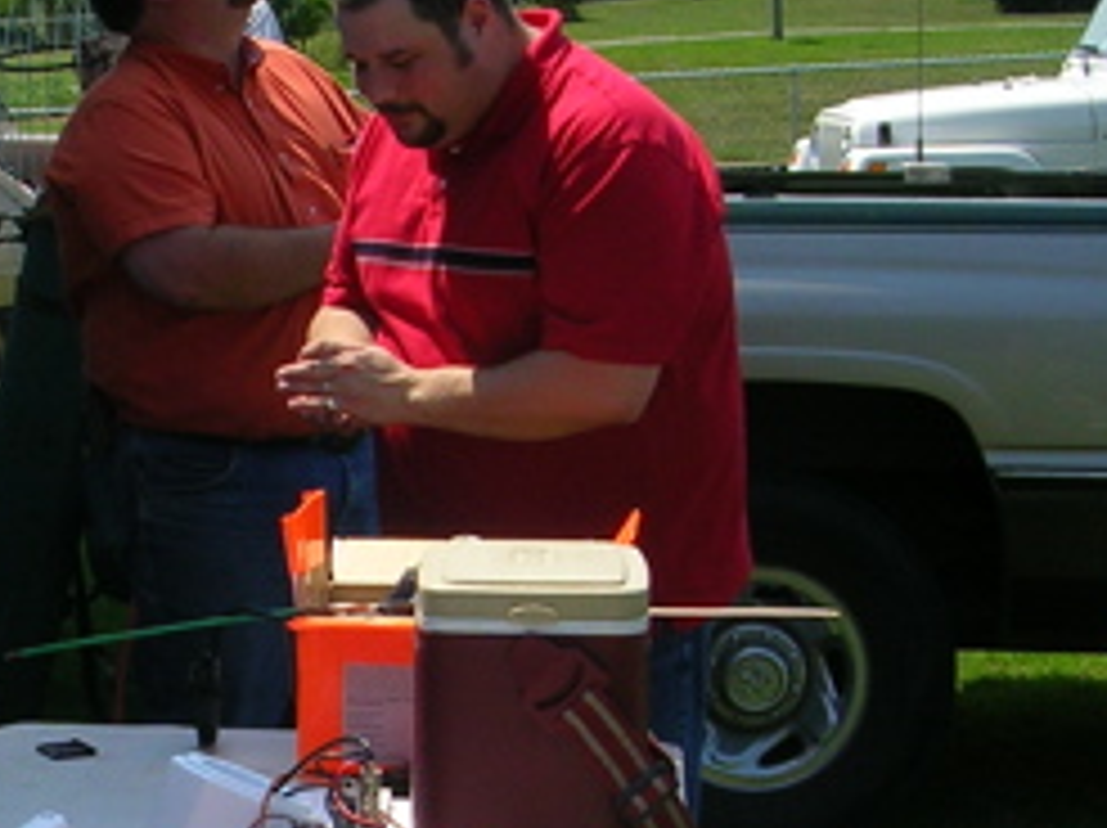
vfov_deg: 14.8
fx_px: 3163
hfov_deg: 19.7
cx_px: 225
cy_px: 680
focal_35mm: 99
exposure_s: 1/314
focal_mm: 5.8
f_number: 5.6
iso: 50
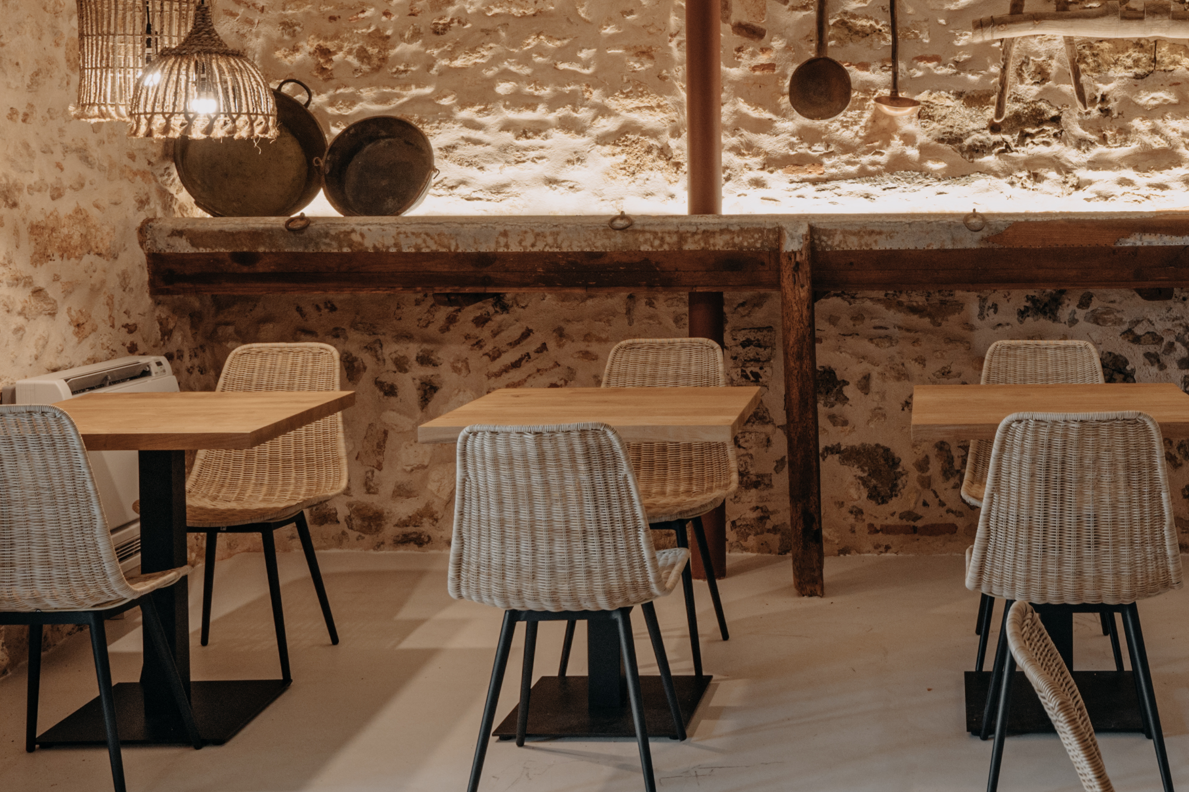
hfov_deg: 39.5
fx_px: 1584
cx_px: 955
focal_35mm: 48
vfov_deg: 27.7
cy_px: 207
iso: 200
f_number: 10
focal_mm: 20
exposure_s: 1/4
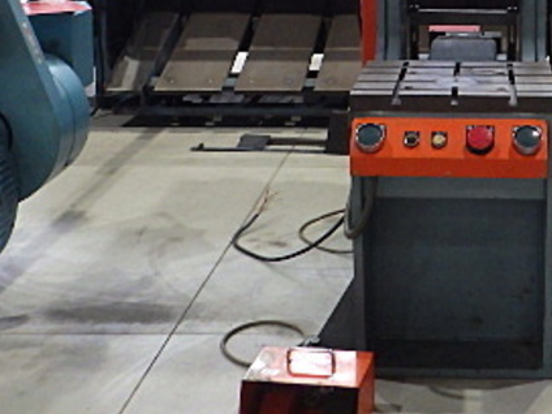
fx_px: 1052
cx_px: 470
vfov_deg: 21.4
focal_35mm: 66
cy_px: -9
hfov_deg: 28.5
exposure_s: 1/45
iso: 640
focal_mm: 5
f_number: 3.5
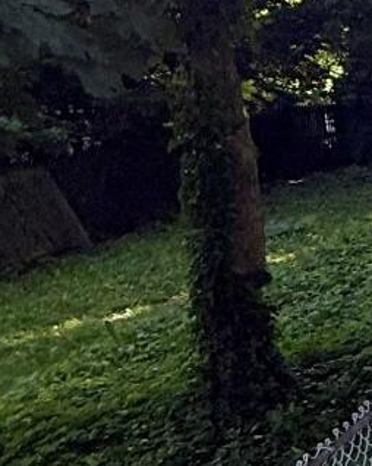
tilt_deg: -12.8
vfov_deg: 22.2
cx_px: 1038
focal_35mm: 86
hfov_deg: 11.9
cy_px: 271
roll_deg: +1.0
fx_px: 1185
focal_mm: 2.22
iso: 50
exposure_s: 1/265
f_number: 2.2
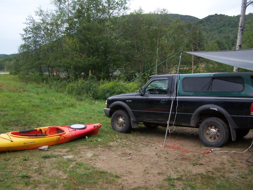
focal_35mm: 38
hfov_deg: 49.0
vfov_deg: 37.7
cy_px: 95
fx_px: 278
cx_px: 126
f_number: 2.8
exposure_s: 1/640
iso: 200
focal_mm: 6.3
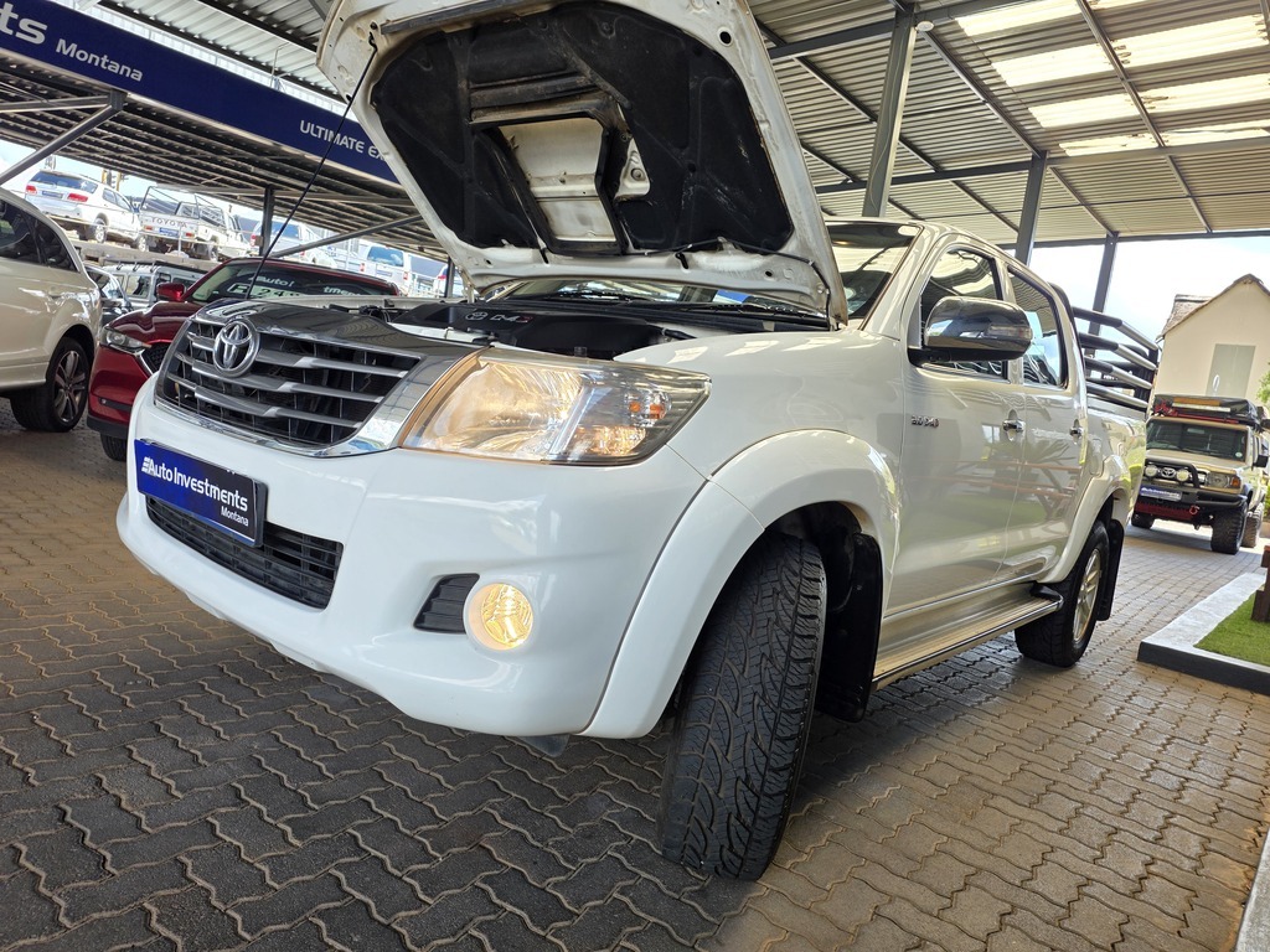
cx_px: 635
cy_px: 476
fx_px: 844
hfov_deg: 73.9
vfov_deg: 58.9
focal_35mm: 23
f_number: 1.7
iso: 32
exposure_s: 1/180
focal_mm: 6.25
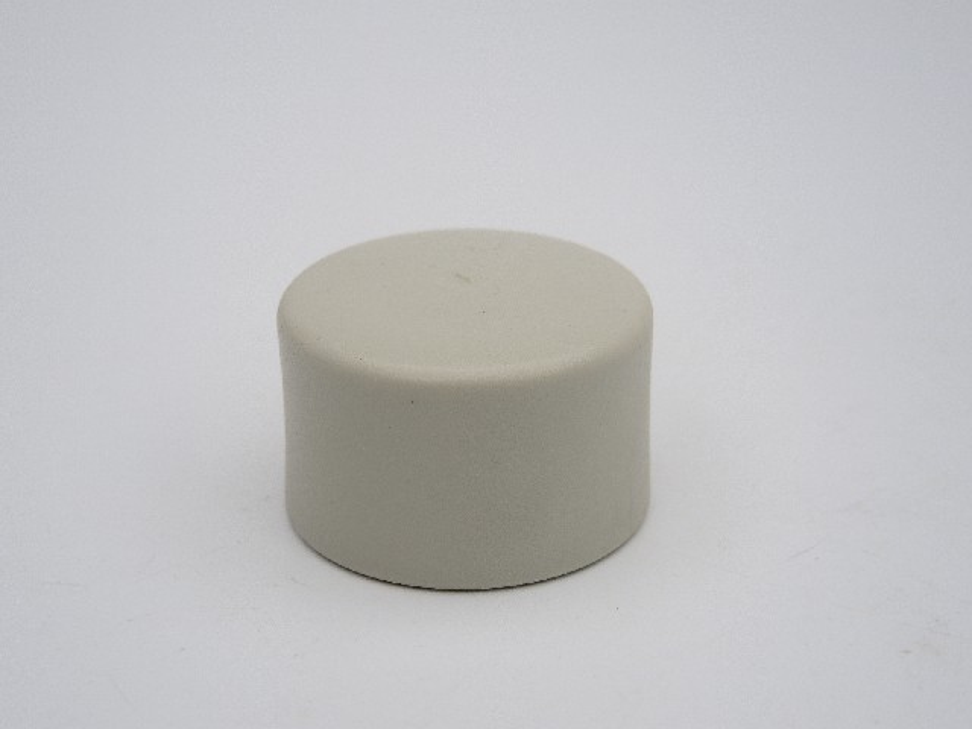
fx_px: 1853
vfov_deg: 22.3
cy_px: 364
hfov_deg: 29.4
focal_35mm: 66
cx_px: 486
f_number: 3.2
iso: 100
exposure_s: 1/2000
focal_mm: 14.1
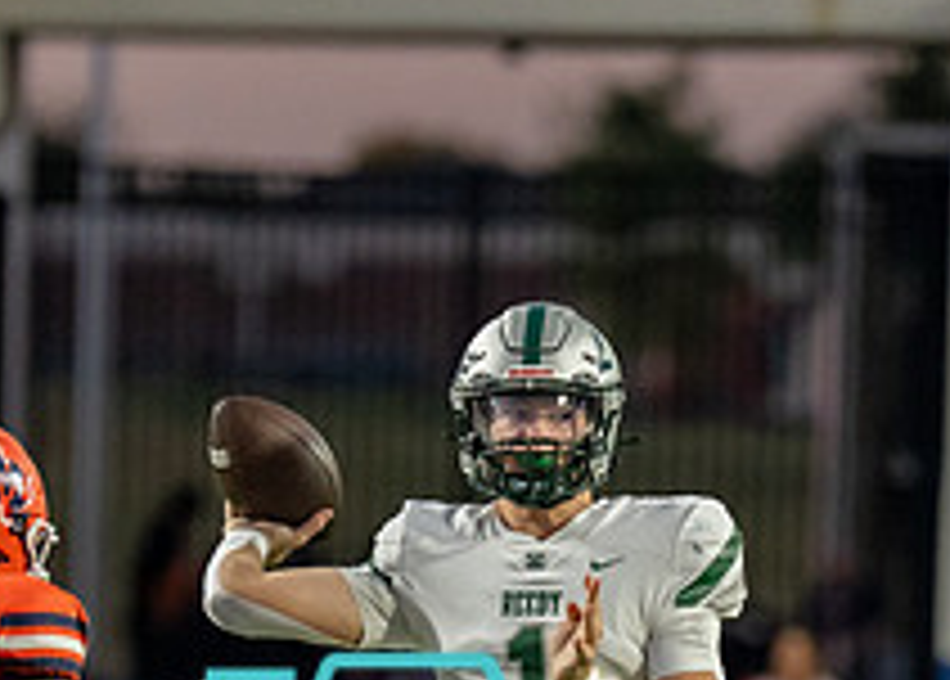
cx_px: 478
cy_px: 740
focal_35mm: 1010
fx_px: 27268
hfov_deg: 2.0
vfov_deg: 1.4
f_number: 2.8
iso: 2000
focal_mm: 200
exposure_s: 1/1600
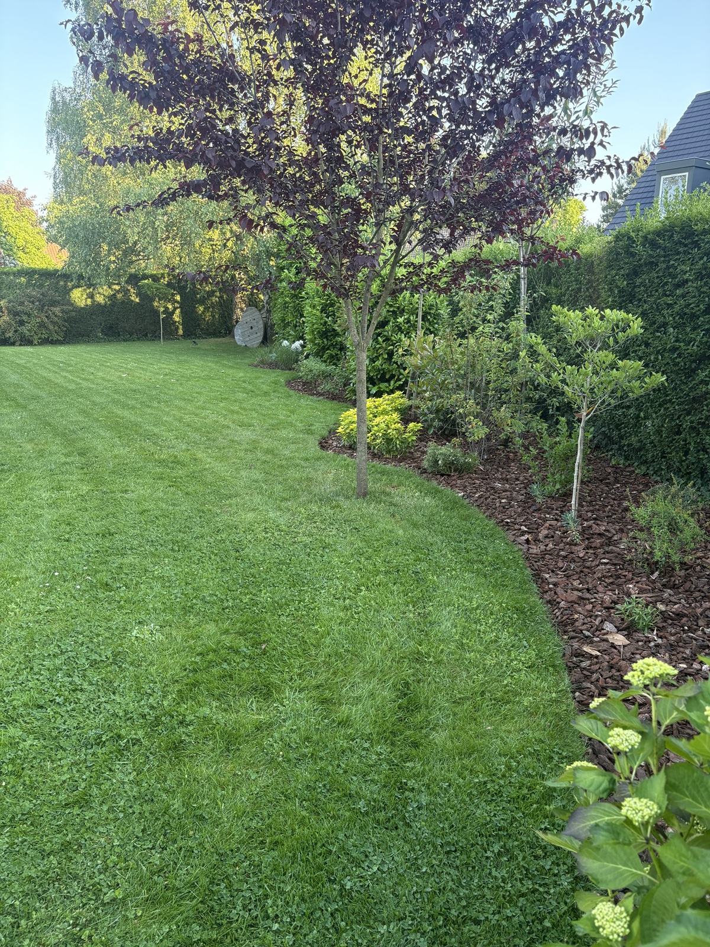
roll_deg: -0.3
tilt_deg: -13.1
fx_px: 711
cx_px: 355
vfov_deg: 67.3
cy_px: 474
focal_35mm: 26
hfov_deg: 53.1
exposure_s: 1/228
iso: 100
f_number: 1.6
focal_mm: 5.96
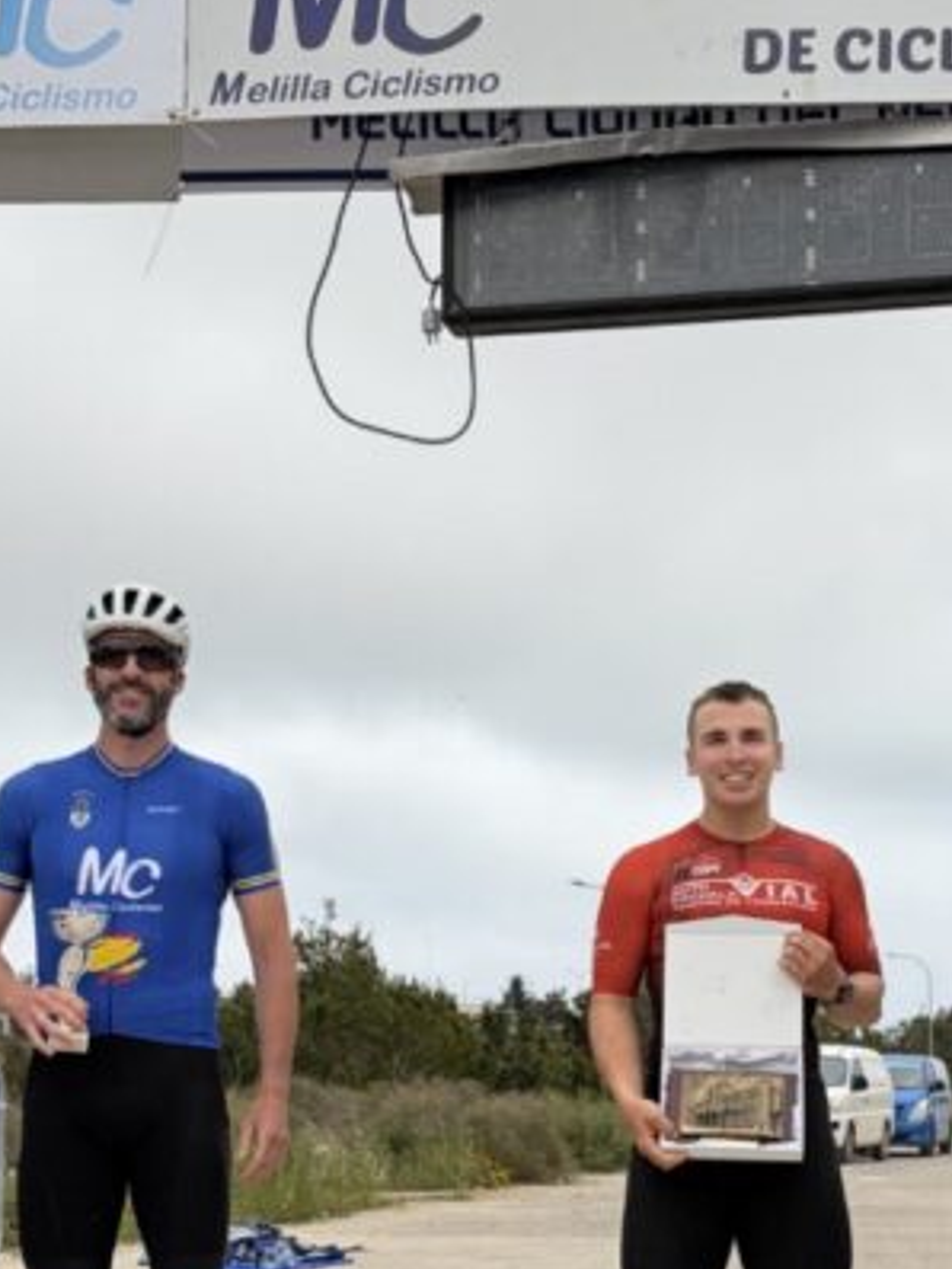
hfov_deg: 21.9
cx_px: 597
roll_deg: +0.7
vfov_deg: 28.7
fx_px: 2456
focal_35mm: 67
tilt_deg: +3.2
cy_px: 895
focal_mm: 5.96
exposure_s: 1/5348
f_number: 1.6
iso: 50
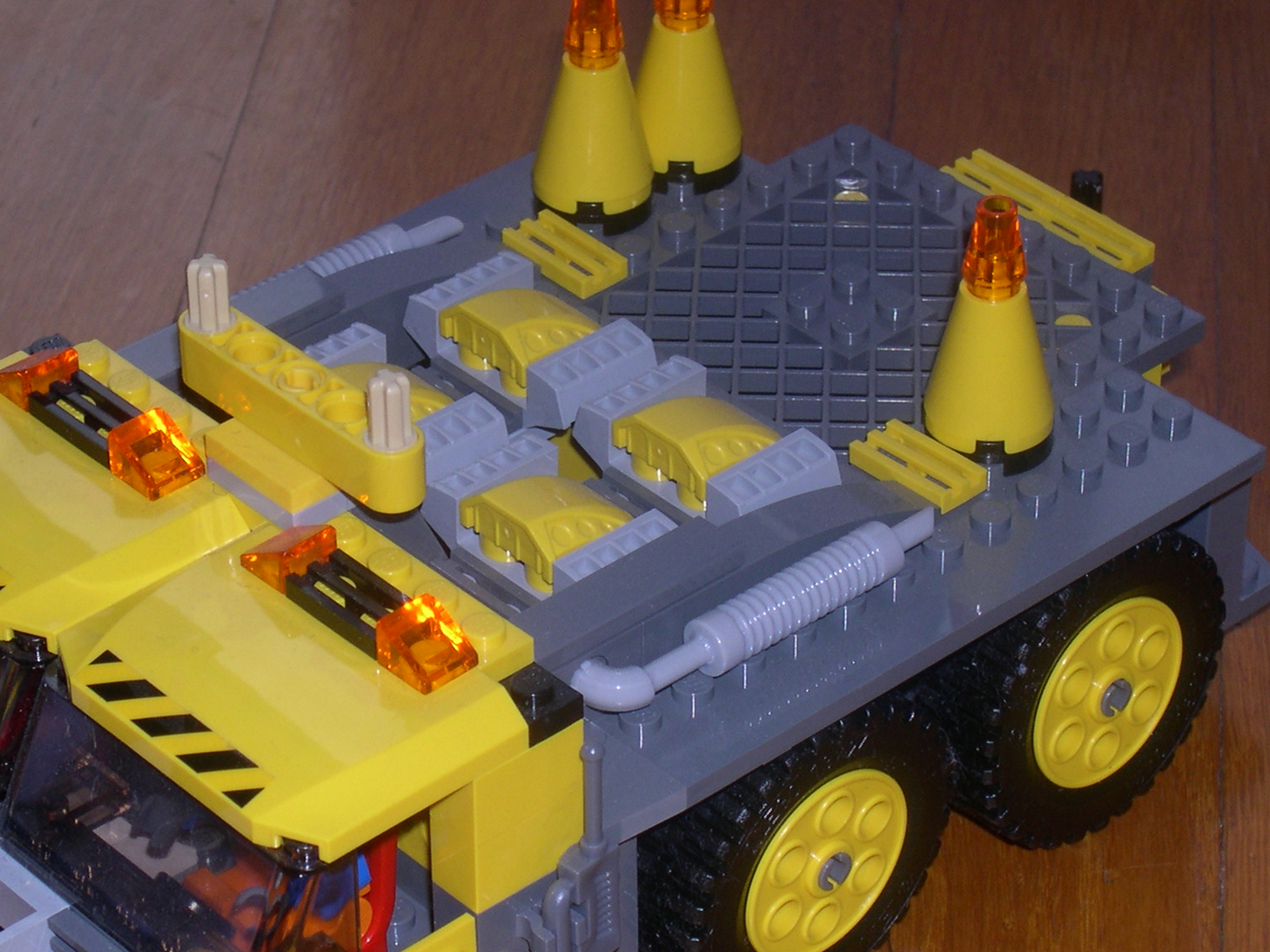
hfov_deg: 16.0
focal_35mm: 123
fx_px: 4512
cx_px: 444
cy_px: 552
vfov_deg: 12.0
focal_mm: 17.4
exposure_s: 1/30
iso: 100
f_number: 11.2
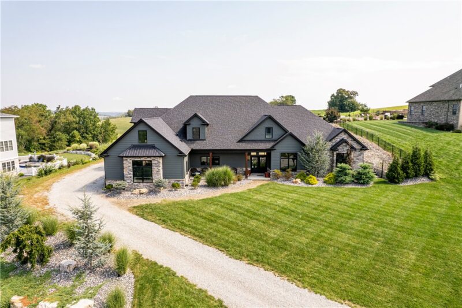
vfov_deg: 57.2
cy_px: 154
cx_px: 231
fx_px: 282
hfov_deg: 78.6
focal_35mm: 22
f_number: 2.8
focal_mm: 8.38
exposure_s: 1/640
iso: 100
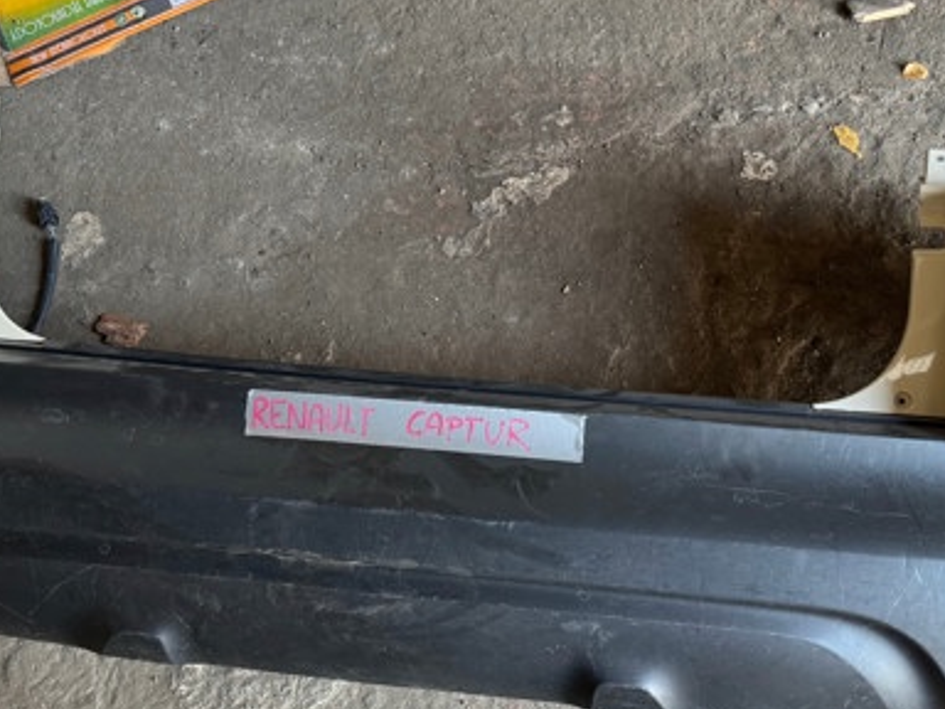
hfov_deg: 46.8
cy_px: 428
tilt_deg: -70.4
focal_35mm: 40
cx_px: 455
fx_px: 1092
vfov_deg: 35.8
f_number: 1.78
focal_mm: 6.76
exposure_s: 1/60
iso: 320
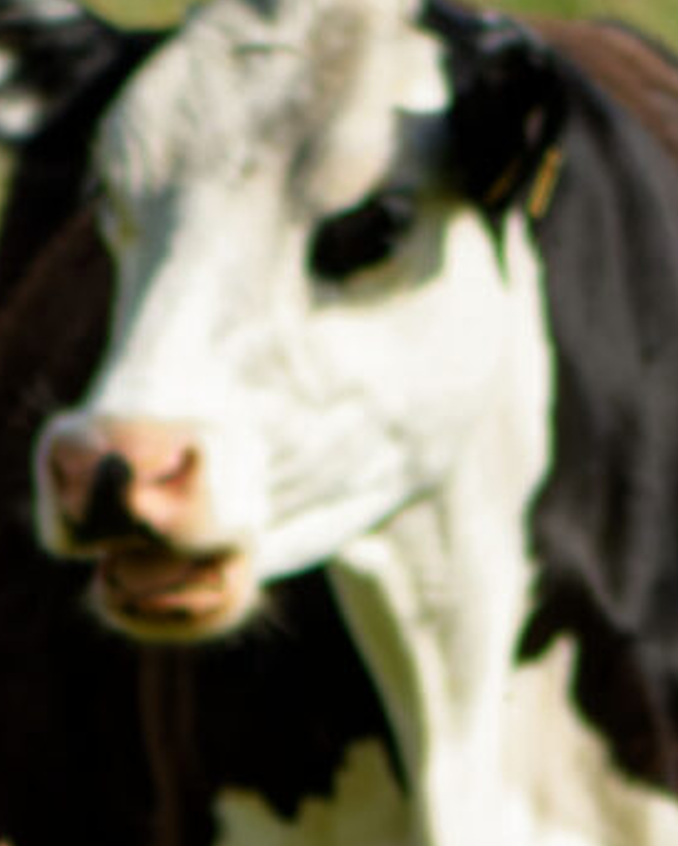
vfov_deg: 1.7
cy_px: 1379
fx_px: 27705
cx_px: 621
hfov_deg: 1.4
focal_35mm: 1106
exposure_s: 1/1000
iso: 450
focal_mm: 105
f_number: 8
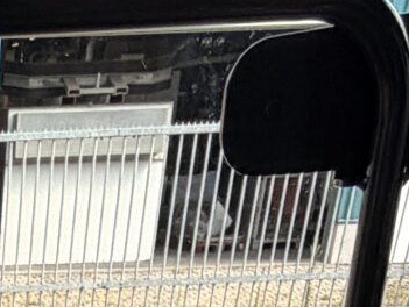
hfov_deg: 17.4
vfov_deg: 9.0
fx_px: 1206
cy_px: 1102
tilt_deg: -38.1
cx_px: -197
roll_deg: +1.4
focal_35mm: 102
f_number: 2.2
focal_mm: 2.22
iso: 40
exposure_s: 1/244
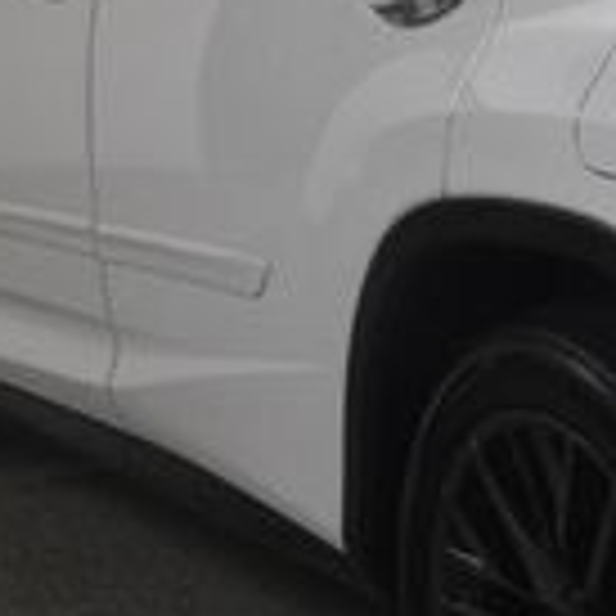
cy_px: 211
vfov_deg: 13.3
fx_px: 2637
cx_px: 872
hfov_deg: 12.8
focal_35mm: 131
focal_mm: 22
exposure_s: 1/160
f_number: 13
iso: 100
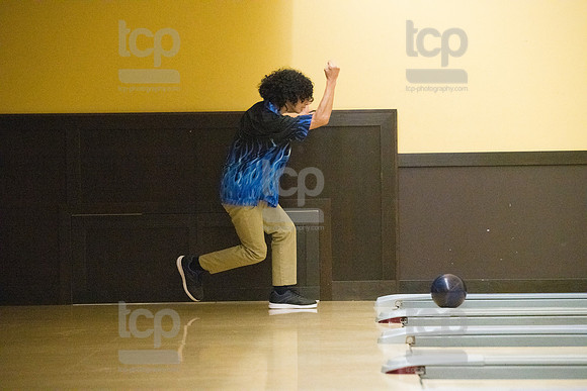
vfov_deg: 9.5
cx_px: 294
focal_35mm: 145
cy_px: 196
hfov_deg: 14.2
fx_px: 2365
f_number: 4.5
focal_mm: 145
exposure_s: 1/1000
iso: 10000
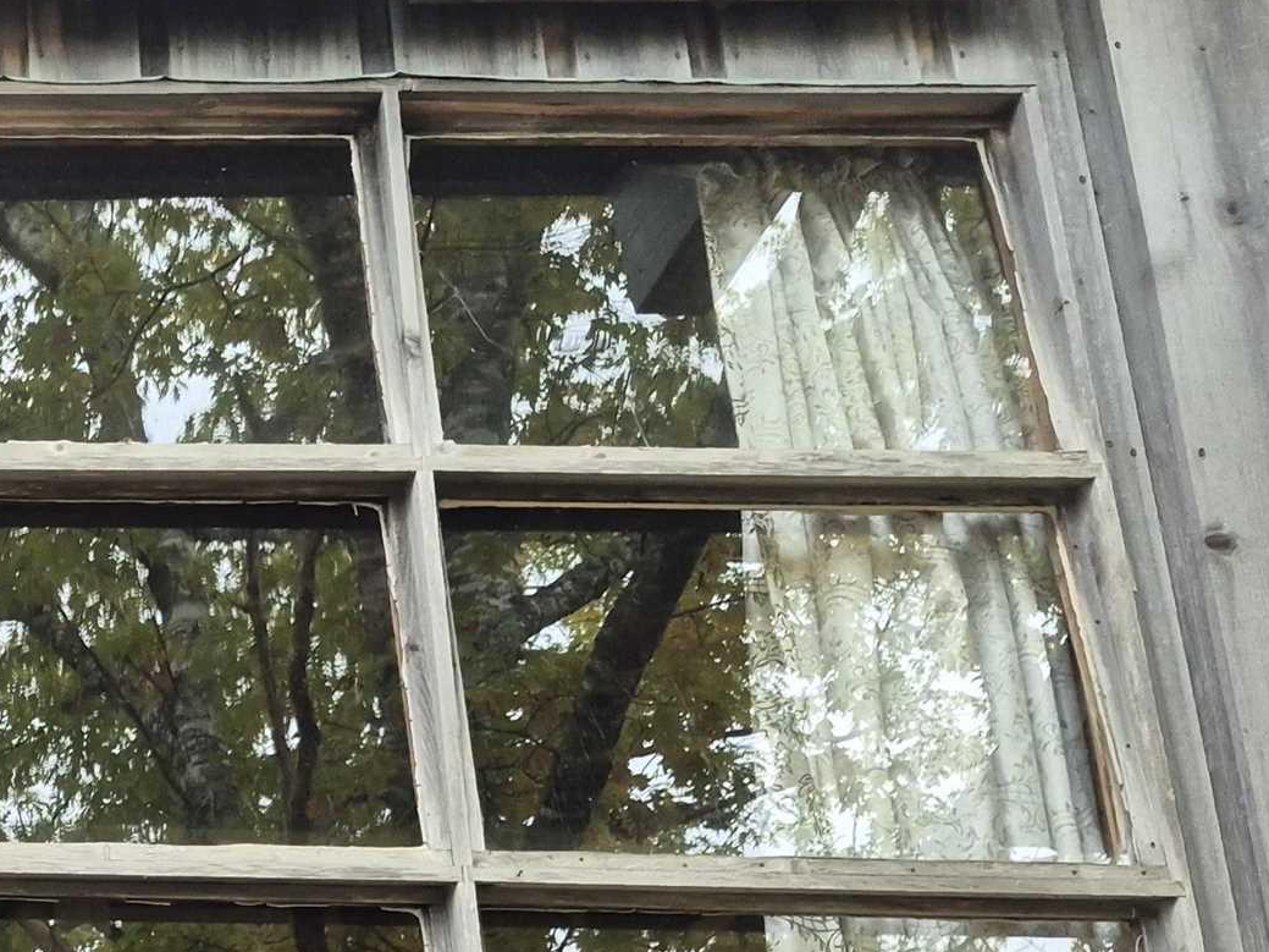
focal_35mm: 68
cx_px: -437
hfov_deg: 24.4
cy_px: 808
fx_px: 2493
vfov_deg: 21.3
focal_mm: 5.4
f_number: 1.8
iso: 160
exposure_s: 1/180
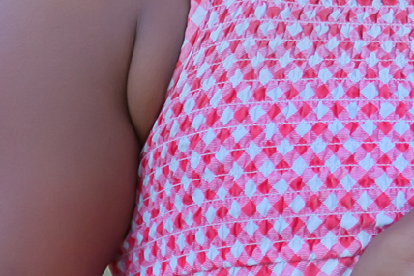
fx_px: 3533
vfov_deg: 4.5
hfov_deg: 6.6
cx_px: 712
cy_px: -157
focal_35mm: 307
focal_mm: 62
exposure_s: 1/160
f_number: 2.8
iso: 640
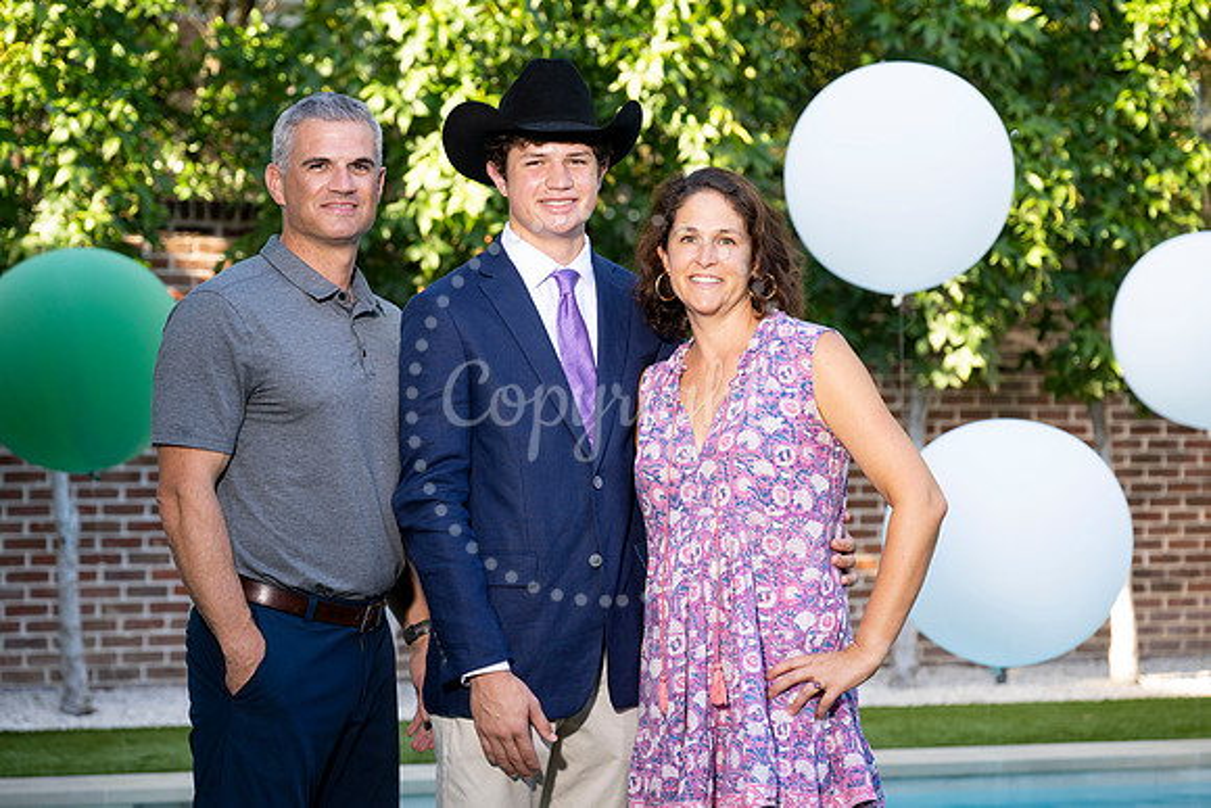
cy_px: 404
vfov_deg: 15.5
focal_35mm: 88
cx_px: 606
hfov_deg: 23.1
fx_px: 2961
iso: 400
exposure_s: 1/200
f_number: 4.5
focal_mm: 88
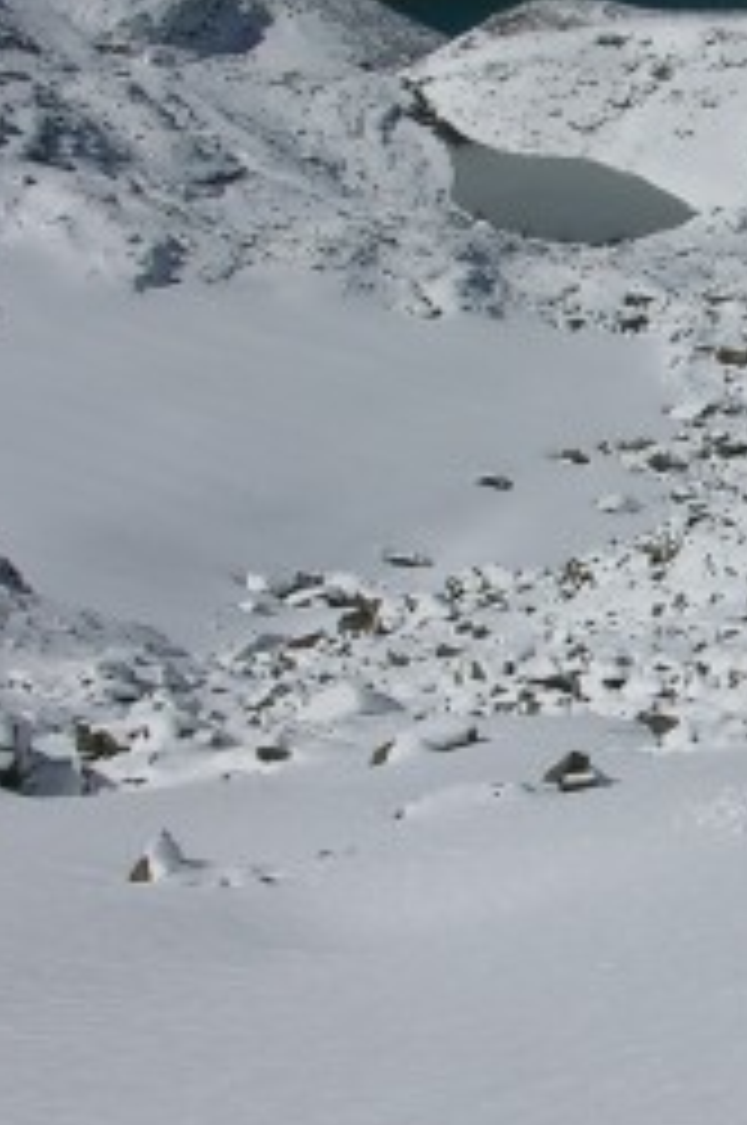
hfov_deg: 11.8
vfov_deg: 18.3
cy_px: 562
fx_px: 3495
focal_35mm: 112
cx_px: 1022
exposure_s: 1/594
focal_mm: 8.9
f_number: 8
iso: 50
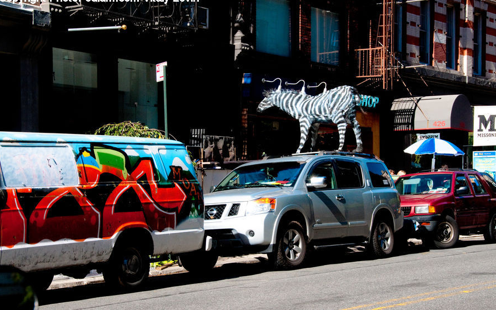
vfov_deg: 16.3
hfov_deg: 25.8
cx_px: 248
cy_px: 151
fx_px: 1081
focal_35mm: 80
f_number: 11
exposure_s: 1/500
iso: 500
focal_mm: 52
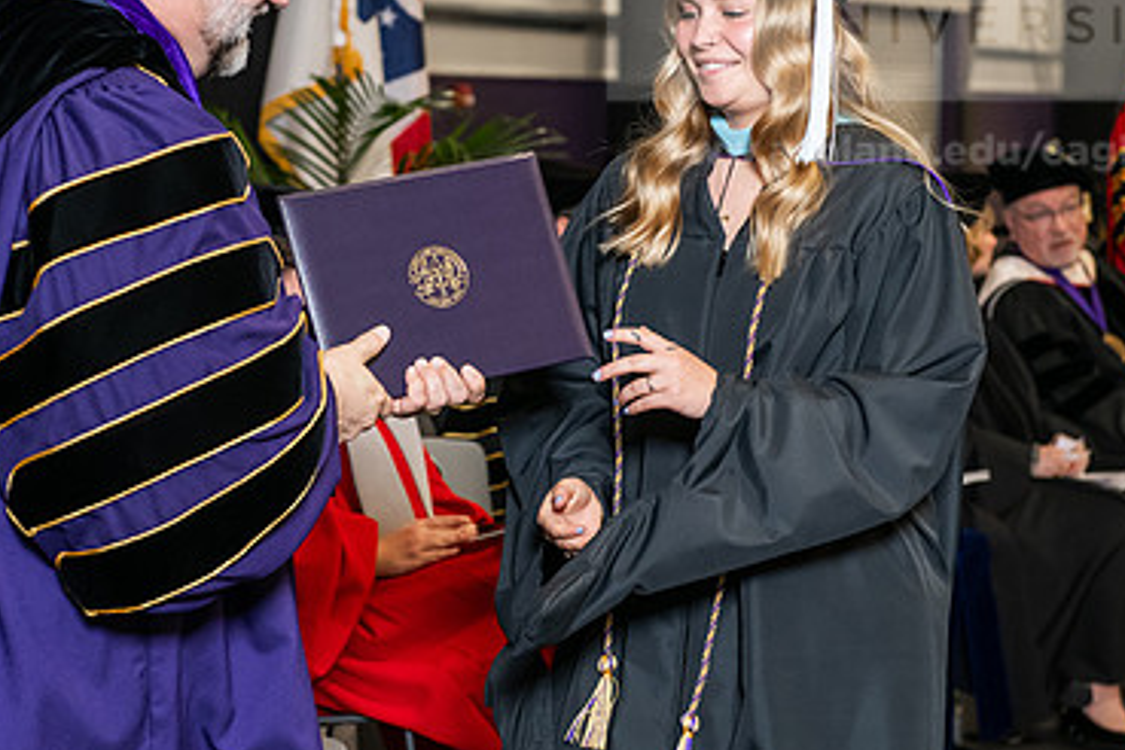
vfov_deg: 12.4
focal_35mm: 110
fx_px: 3437
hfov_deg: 18.6
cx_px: 515
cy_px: 215
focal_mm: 70
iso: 2000
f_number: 5
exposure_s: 1/200
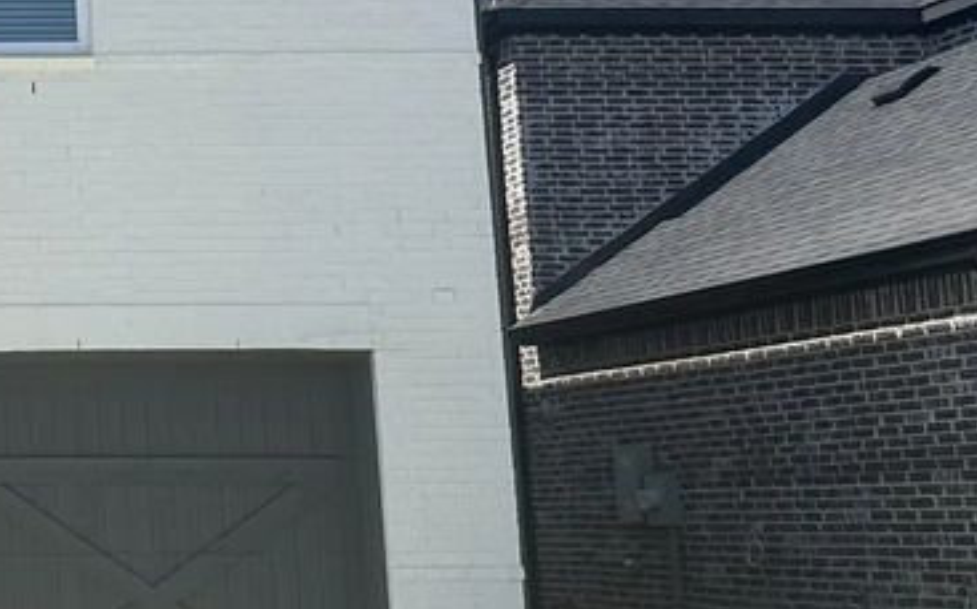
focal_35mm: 71
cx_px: -335
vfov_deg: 18.2
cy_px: 146
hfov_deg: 24.7
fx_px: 1890
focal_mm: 6.86
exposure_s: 1/6211
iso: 80
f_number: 1.78
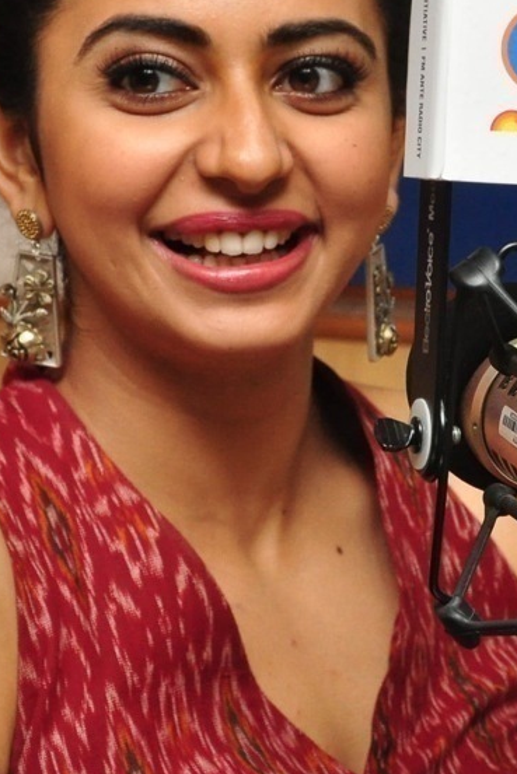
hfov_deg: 8.1
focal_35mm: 169
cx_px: 352
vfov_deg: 12.1
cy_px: 269
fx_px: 3638
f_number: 9
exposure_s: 1/125
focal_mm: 52
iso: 1250
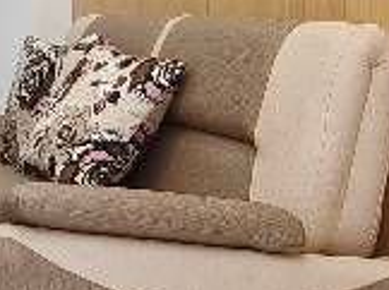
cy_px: -2
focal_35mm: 95
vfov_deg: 15.2
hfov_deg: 17.0
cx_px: -315
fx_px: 1066
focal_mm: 2.31
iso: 640
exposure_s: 1/95
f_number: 2
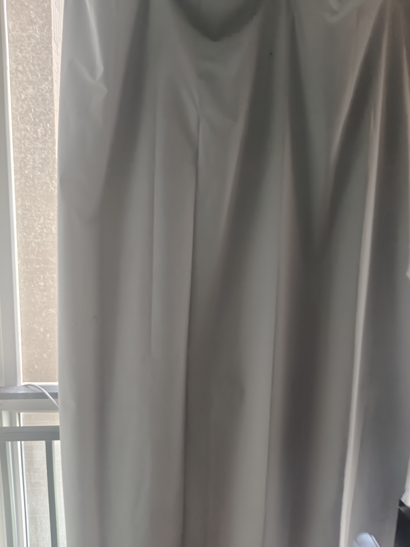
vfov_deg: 73.9
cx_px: 205
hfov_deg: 58.9
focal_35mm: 23
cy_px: 274
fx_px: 363
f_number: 1.88
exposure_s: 1/33.3
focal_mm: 5.56
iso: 2462
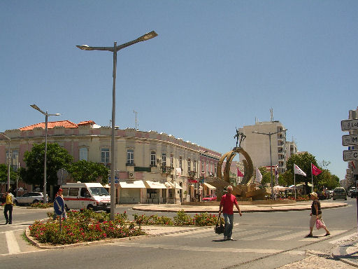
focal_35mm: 38
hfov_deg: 49.0
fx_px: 393
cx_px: 179
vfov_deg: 37.7
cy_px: 134
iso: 50
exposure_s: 1/339
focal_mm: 5.8
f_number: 5.6
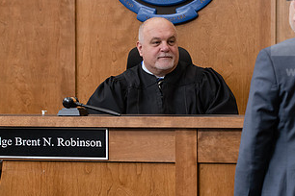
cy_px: 92
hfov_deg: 12.7
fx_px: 1319
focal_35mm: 161
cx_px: 242
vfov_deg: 8.5
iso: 1000
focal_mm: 85
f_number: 4
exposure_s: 1/200
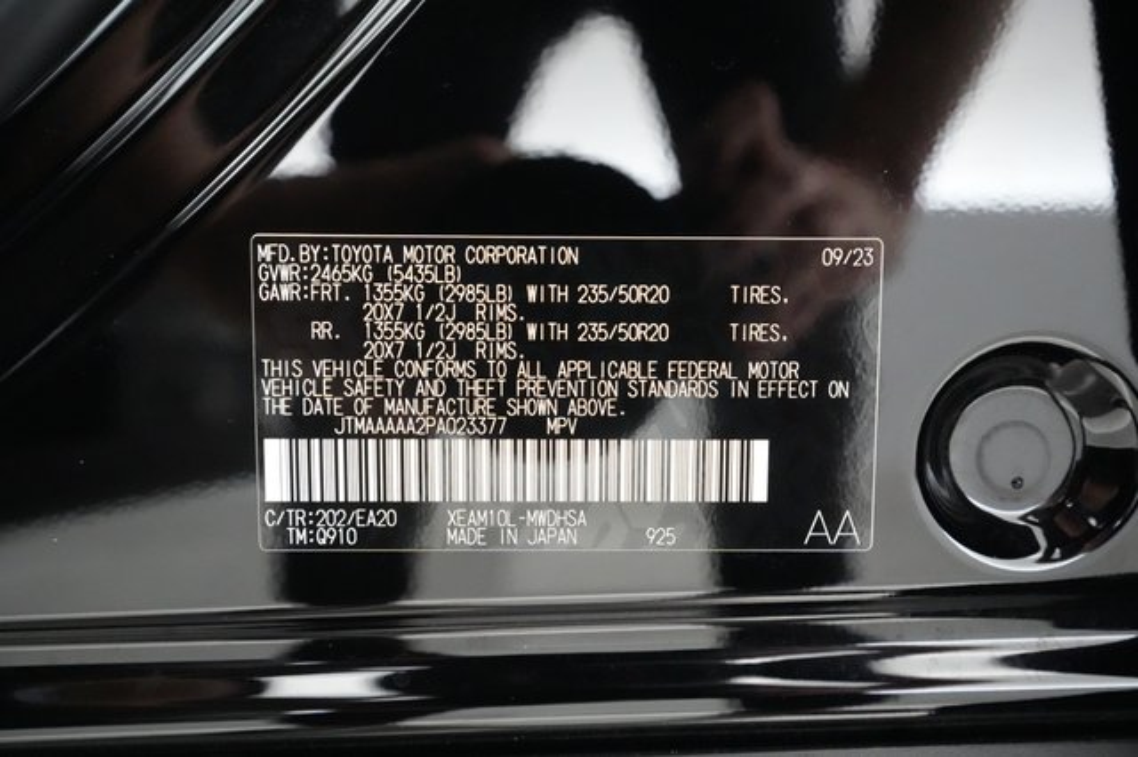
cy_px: 378
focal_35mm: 28
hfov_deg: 65.5
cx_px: 569
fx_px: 885
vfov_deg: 46.4
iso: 20000
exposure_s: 1/100
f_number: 4.5
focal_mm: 28
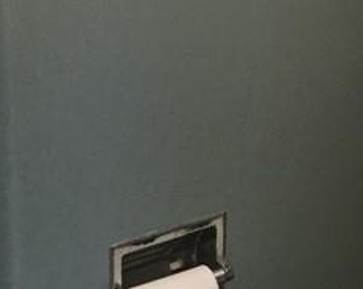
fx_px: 1428
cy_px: -186
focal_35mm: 133
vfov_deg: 11.0
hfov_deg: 13.1
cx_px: 656
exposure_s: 1/30
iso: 100
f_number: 2.4
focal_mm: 3.3
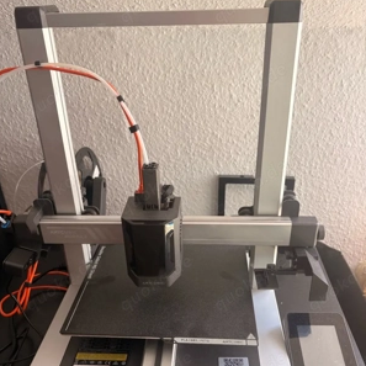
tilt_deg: -27.1
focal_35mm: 31
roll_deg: +2.0
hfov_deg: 52.5
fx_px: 371
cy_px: 201
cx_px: 182
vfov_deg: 52.4
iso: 100
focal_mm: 5.96
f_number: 1.6
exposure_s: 1/122
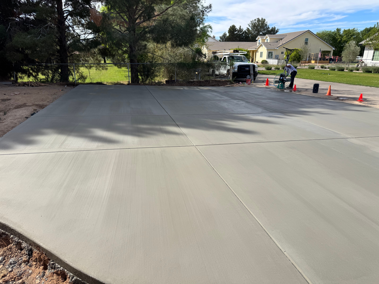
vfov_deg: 56.8
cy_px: 142
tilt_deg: -18.7
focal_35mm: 24
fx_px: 263
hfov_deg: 71.6
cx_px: 190
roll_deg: -1.2
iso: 80
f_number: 1.78
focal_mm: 6.76
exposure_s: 1/3247
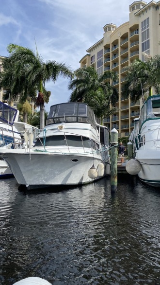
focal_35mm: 29
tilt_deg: +4.7
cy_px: 143
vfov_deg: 66.1
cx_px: 62
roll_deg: -0.5
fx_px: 219
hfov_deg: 40.0
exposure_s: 1/3040
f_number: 1.8
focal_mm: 4.25
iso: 32
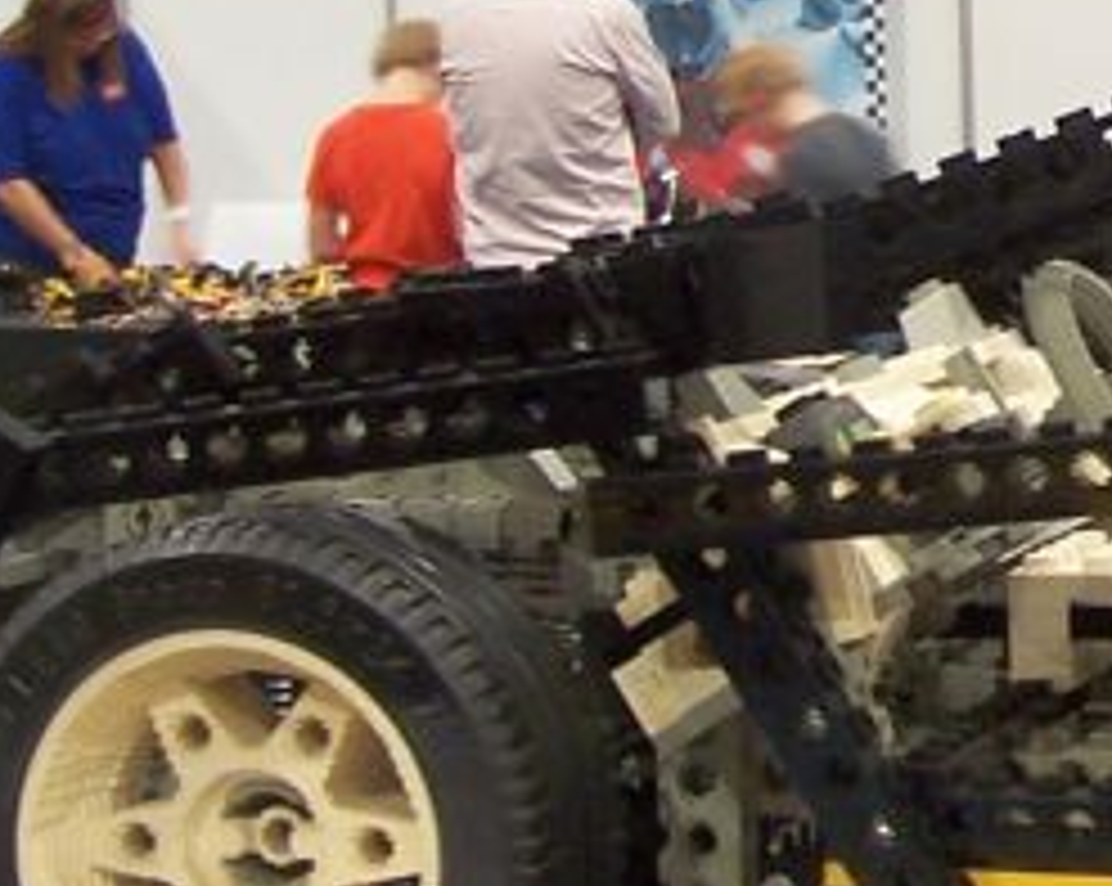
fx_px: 5325
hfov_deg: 11.6
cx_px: 1486
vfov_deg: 9.5
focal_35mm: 162
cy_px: 153
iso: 80
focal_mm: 6.7
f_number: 2.8
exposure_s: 1/2
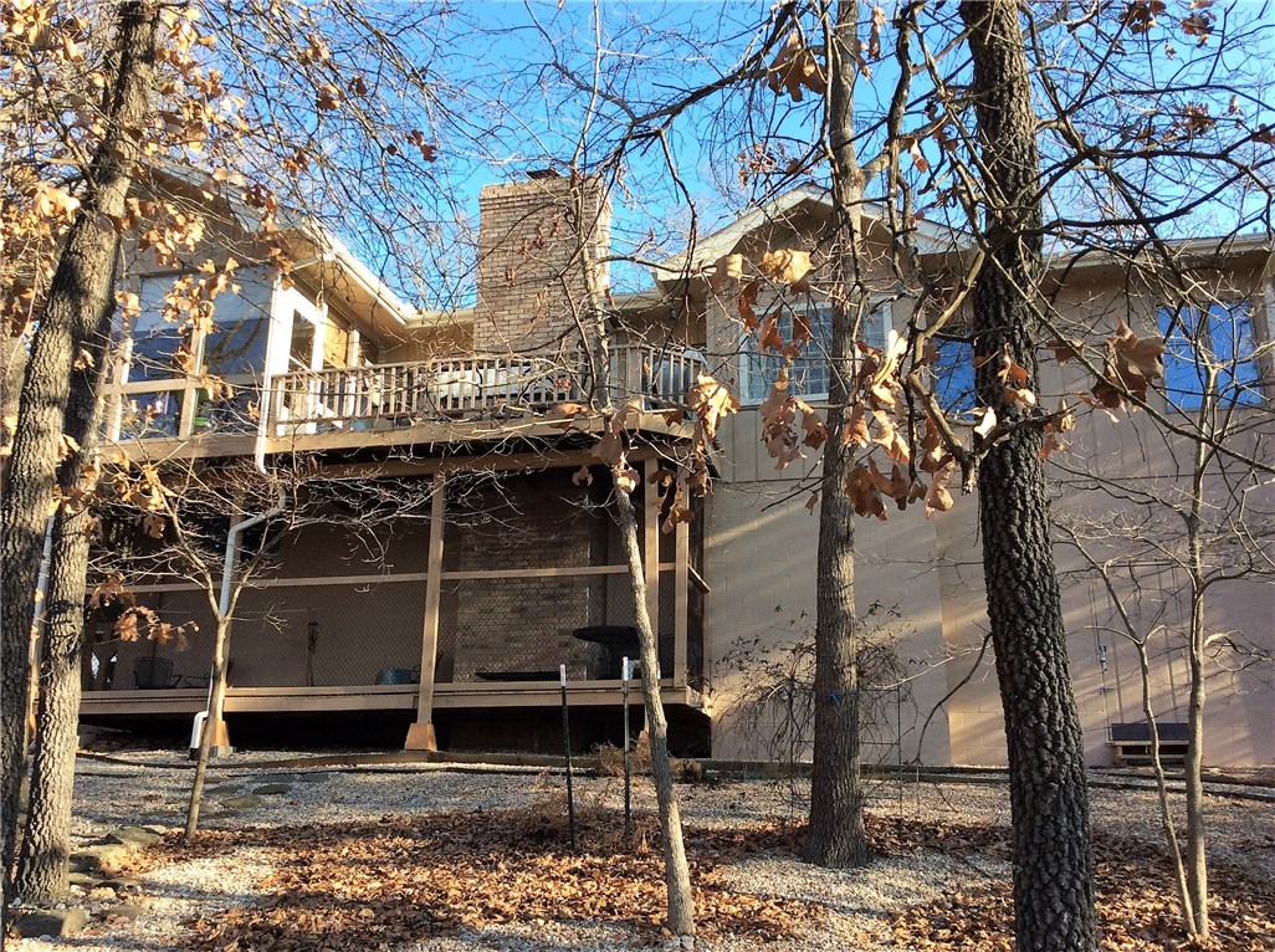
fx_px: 1177
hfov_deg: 56.9
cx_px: 638
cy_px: 476
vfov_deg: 44.0
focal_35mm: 32
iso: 32
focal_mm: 3.3
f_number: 2.4
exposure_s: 1/314
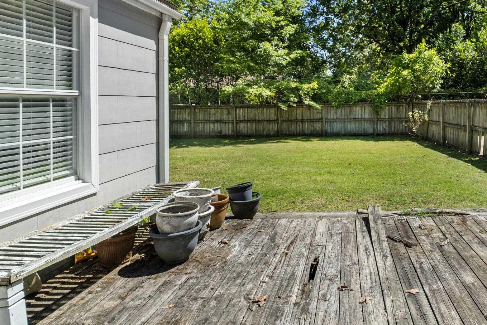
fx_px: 325
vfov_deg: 52.4
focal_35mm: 24
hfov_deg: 69.6
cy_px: 117
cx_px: 356
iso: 400
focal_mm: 10
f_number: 6.4
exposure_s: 1/125
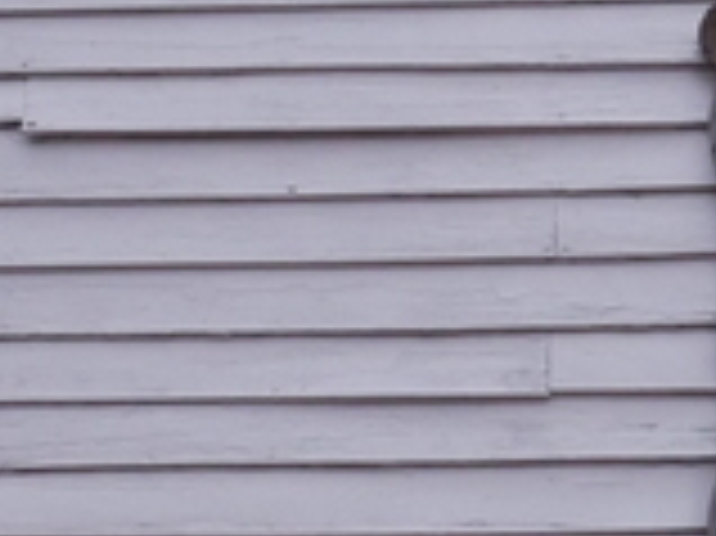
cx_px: 684
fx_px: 4072
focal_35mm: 197
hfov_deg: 10.0
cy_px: 212
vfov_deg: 7.5
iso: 3200
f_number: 5.3
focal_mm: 28
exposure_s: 1/30
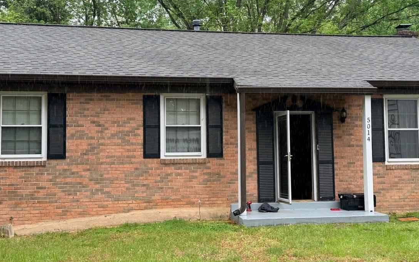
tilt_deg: +5.2
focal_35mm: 48
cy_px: 124
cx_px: 240
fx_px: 548
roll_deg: -0.1
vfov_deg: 26.9
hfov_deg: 41.7
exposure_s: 1/212
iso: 80
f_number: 1.78
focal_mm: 6.76
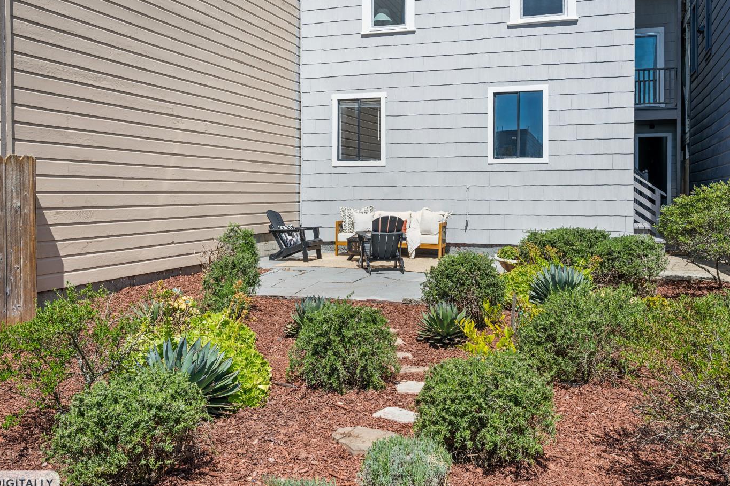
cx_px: 379
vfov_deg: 39.9
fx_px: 669
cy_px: 264
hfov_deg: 57.2
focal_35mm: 33
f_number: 7.1
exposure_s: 1/200
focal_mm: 30
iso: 100
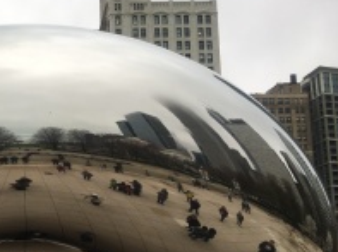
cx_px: 29
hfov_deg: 33.6
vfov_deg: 26.3
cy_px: 209
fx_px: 526
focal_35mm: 54
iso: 25
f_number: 2.2
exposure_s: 1/158
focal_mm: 4.15
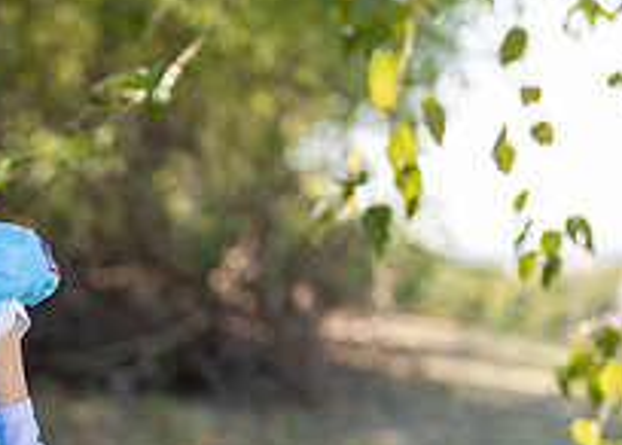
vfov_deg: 8.8
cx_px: -57
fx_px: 2864
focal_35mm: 162
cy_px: 583
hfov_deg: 12.2
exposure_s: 1/1250
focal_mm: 50
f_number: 1.2
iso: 100
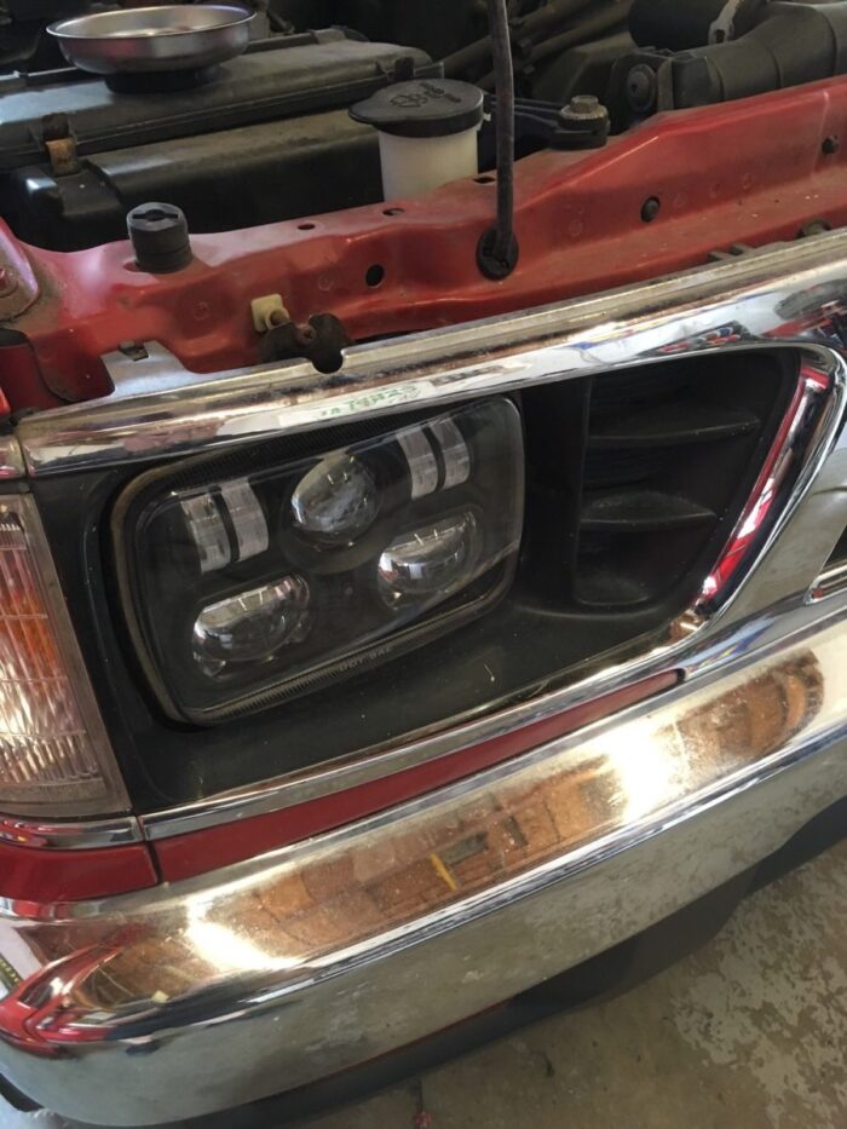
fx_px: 946
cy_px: 564
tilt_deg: -38.4
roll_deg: +0.9
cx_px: 424
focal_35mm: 29
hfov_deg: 48.2
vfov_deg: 61.7
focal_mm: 4.15
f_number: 2.2
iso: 125
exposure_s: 1/30
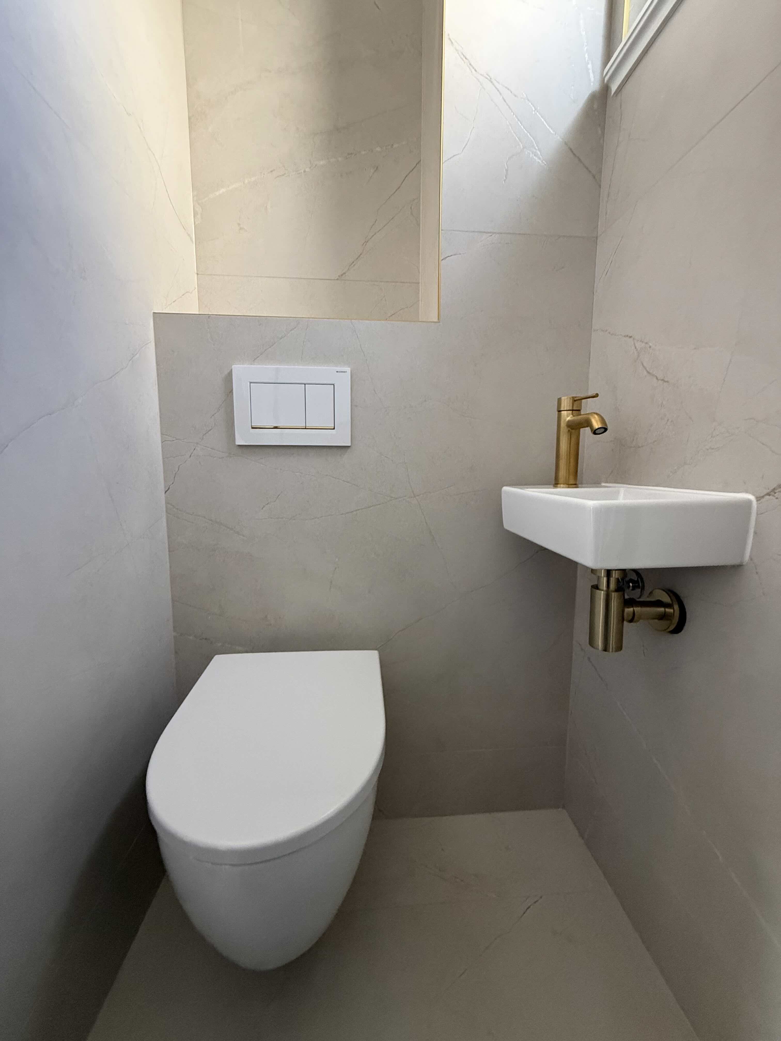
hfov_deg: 85.7
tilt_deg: -7.8
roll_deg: -1.1
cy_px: 520
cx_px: 390
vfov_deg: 102.1
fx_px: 421
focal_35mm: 14
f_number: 2.2
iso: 500
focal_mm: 2.22
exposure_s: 1/60
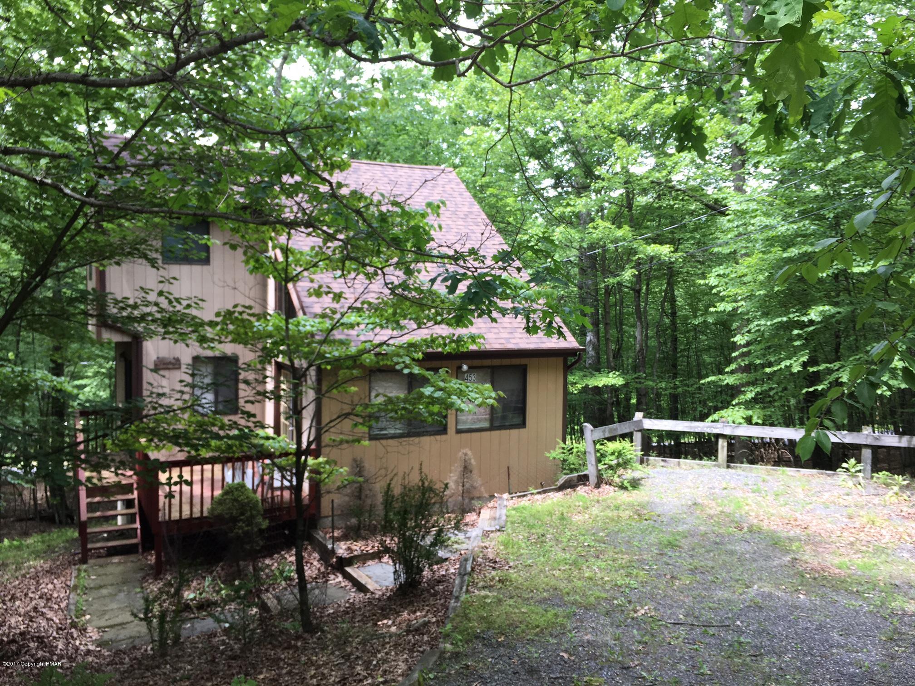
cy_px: 343
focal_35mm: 29
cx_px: 458
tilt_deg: -2.6
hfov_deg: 61.7
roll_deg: -1.1
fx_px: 767
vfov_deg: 48.2
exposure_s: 1/121
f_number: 2.2
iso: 25
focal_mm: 4.15
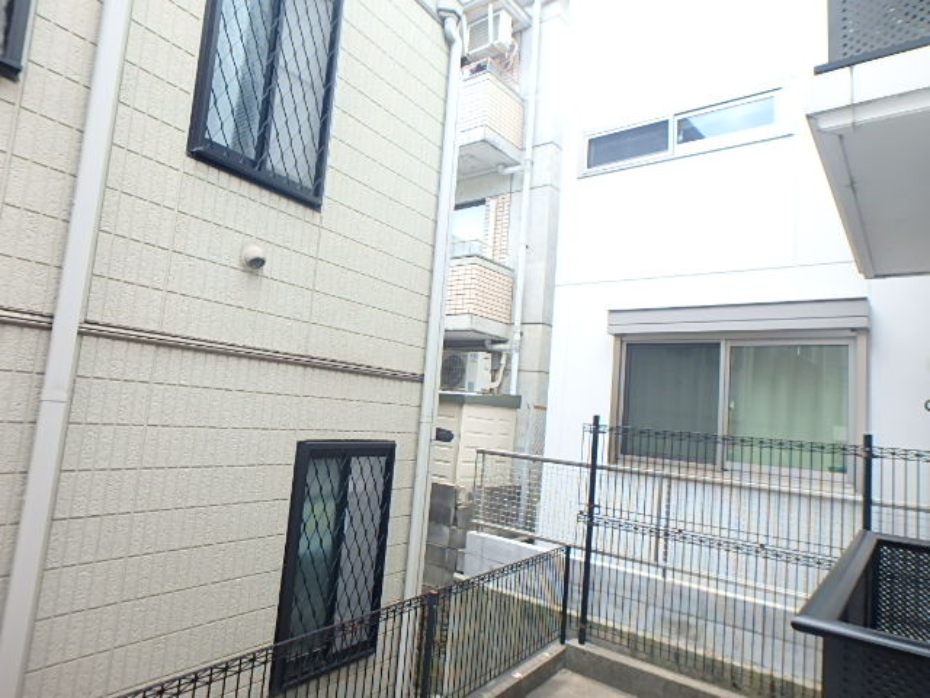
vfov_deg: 63.4
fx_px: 564
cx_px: 465
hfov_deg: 79.0
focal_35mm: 21
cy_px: 349
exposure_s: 1/100
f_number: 3.5
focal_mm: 3.7
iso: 125
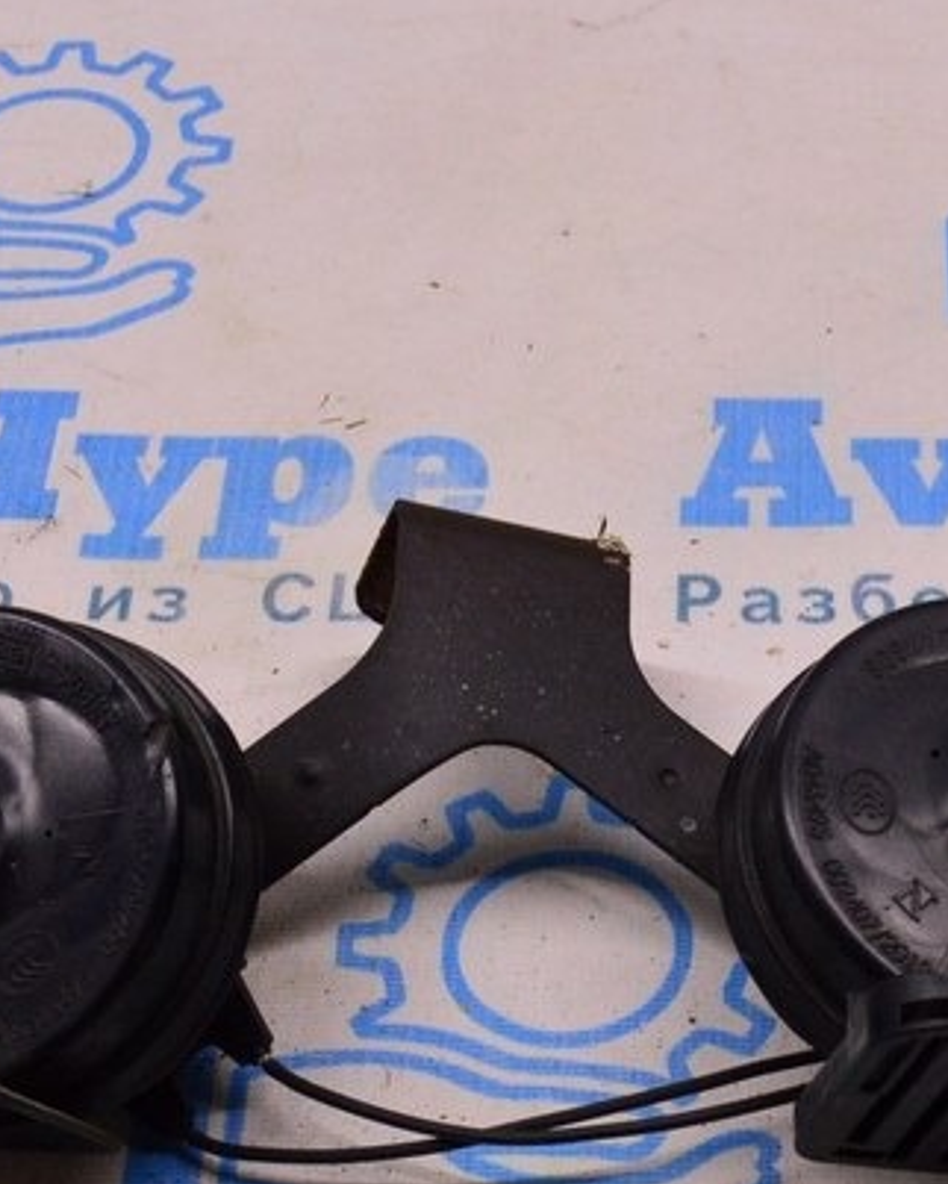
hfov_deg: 17.7
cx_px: 813
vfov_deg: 22.0
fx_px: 3014
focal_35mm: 86
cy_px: 923
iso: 1600
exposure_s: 1/125
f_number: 8
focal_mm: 24
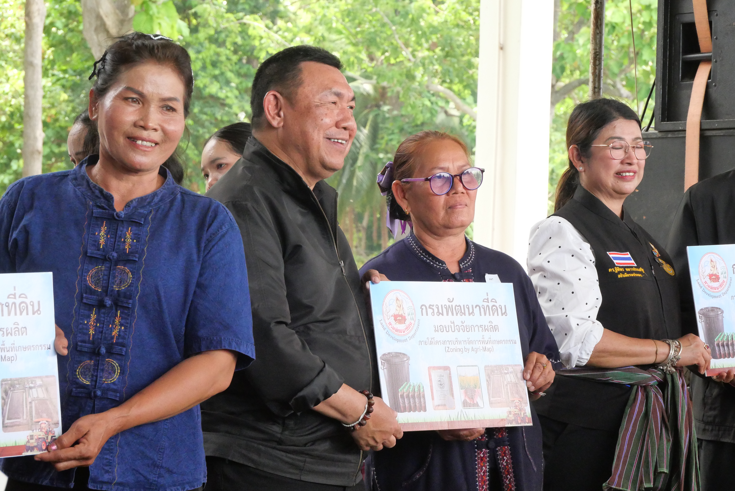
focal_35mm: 124
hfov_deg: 16.5
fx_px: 2533
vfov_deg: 11.1
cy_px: 246
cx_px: 368
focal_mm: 60
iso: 3200
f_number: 8
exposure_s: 1/400
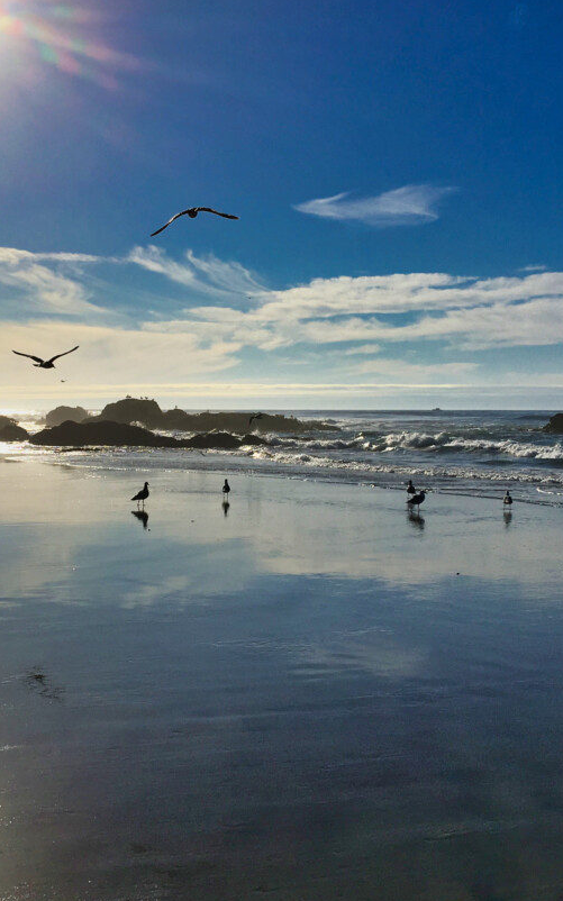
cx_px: 197
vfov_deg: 43.5
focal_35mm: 46
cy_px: 439
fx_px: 1130
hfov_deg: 27.8
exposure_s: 1/9615
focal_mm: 4.2
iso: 25
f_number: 2.2
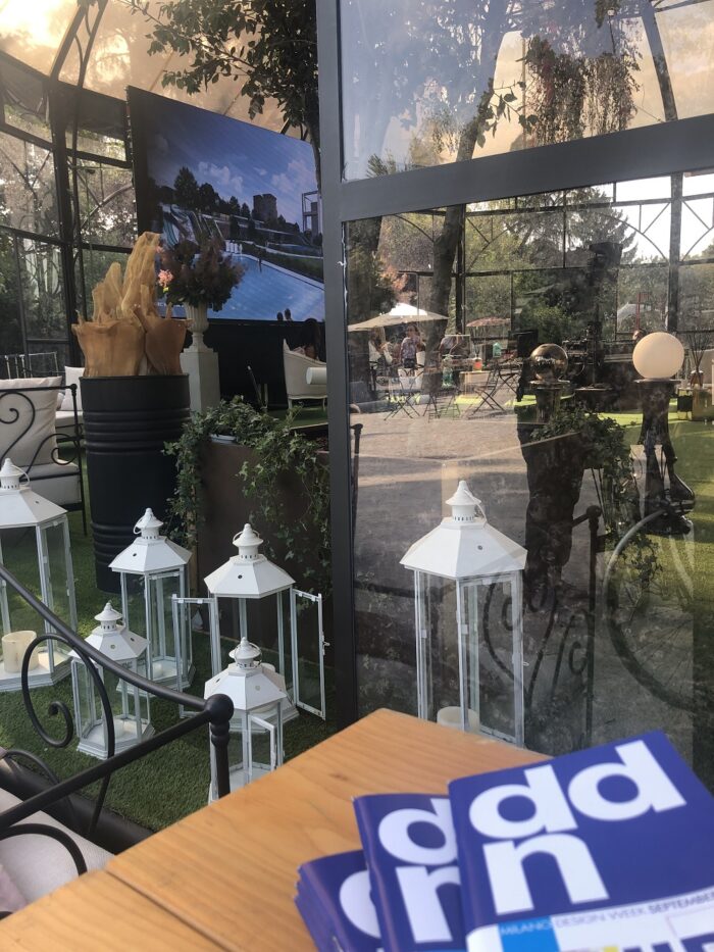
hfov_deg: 49.8
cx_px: 357
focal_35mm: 28
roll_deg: +0.9
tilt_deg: -8.1
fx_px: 770
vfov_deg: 63.4
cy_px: 476
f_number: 1.8
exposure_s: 1/331
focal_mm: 3.99
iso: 20
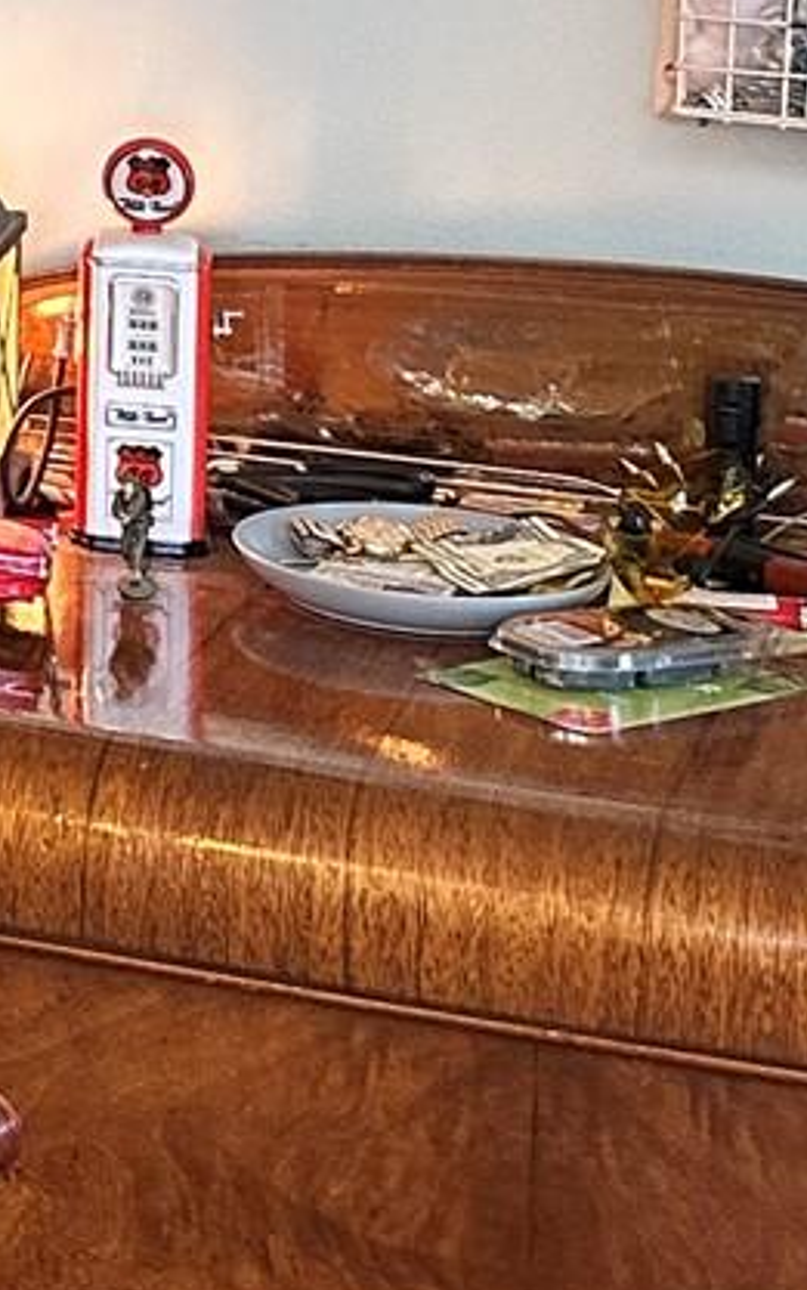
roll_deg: +0.0
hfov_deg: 9.5
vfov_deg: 16.0
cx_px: -1020
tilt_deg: -4.7
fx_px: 4394
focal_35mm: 125
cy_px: -251
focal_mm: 6.86
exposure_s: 1/120
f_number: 1.78
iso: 200
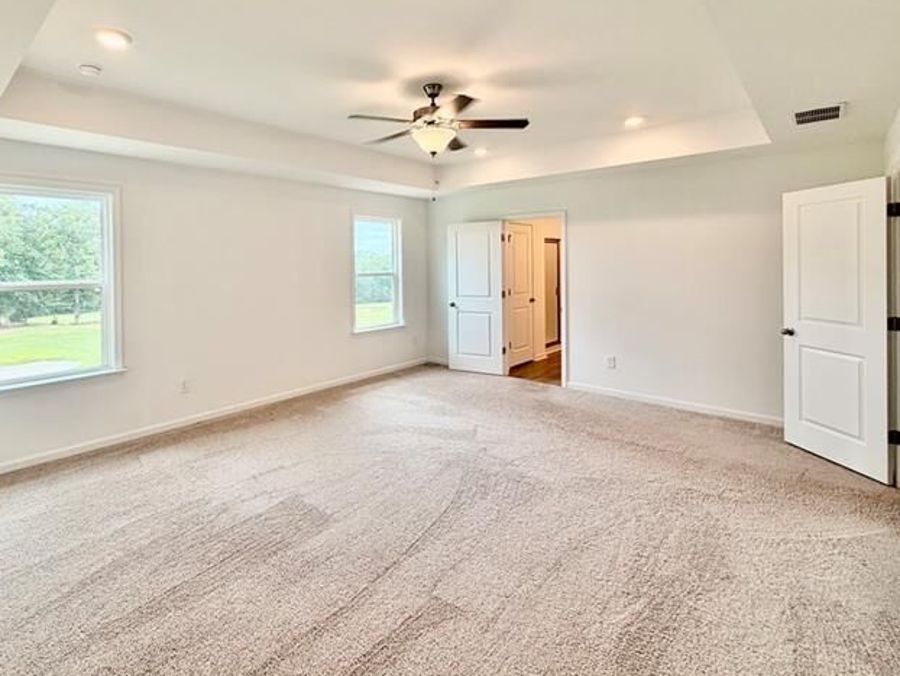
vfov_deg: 70.8
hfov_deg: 87.1
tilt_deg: -0.6
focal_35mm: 18
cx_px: 382
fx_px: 468
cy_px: 266
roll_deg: +0.8
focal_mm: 2.22
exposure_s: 1/120
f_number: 2.2
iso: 80
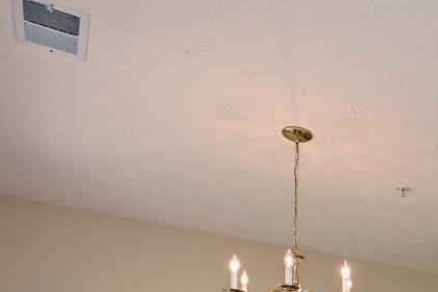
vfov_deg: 22.6
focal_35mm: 50
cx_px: 489
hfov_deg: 34.0
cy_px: 424
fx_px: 608
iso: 200
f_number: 5
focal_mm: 14
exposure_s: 1/100
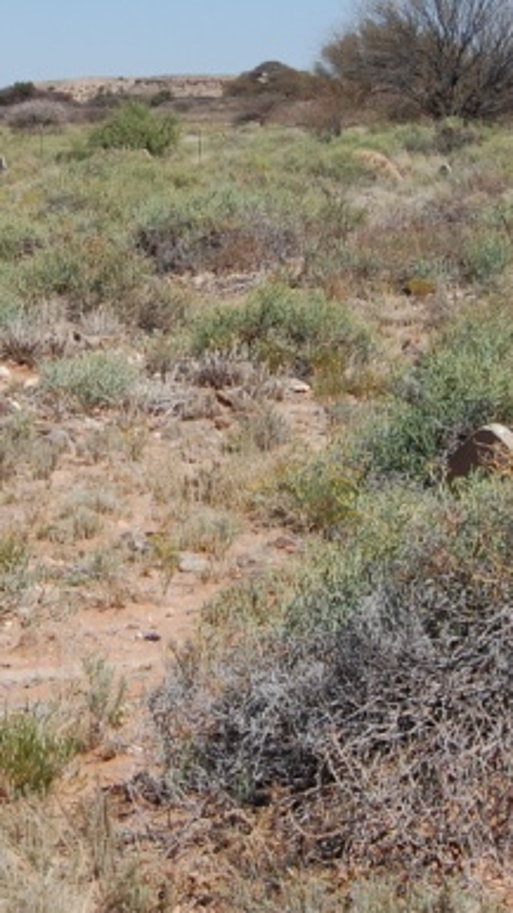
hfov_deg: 12.1
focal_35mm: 100
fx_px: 2419
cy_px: 266
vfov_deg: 21.2
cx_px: 180
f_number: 9
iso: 200
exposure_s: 1/320
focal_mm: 24
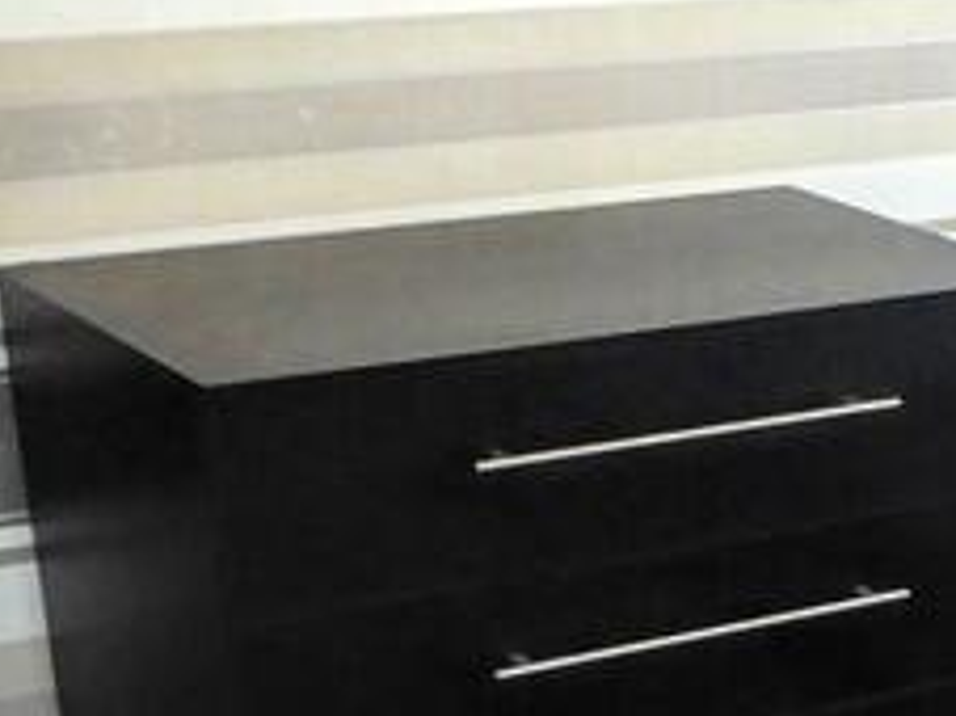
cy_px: 788
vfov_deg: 12.9
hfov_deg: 15.0
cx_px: 1748
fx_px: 3119
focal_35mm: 113
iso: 320
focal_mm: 4.3
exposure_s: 1/60
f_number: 3.3
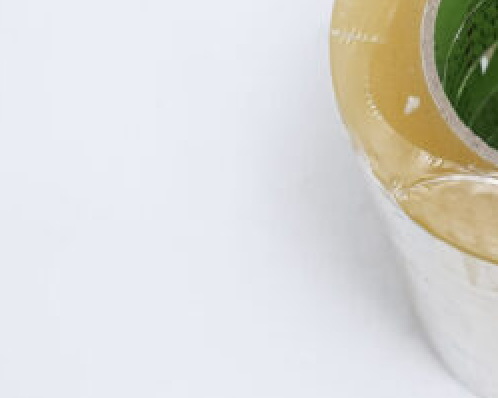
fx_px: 2254
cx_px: 600
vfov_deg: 10.1
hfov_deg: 12.3
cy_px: 96
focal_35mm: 153
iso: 3200
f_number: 9
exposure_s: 1/200
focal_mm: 58
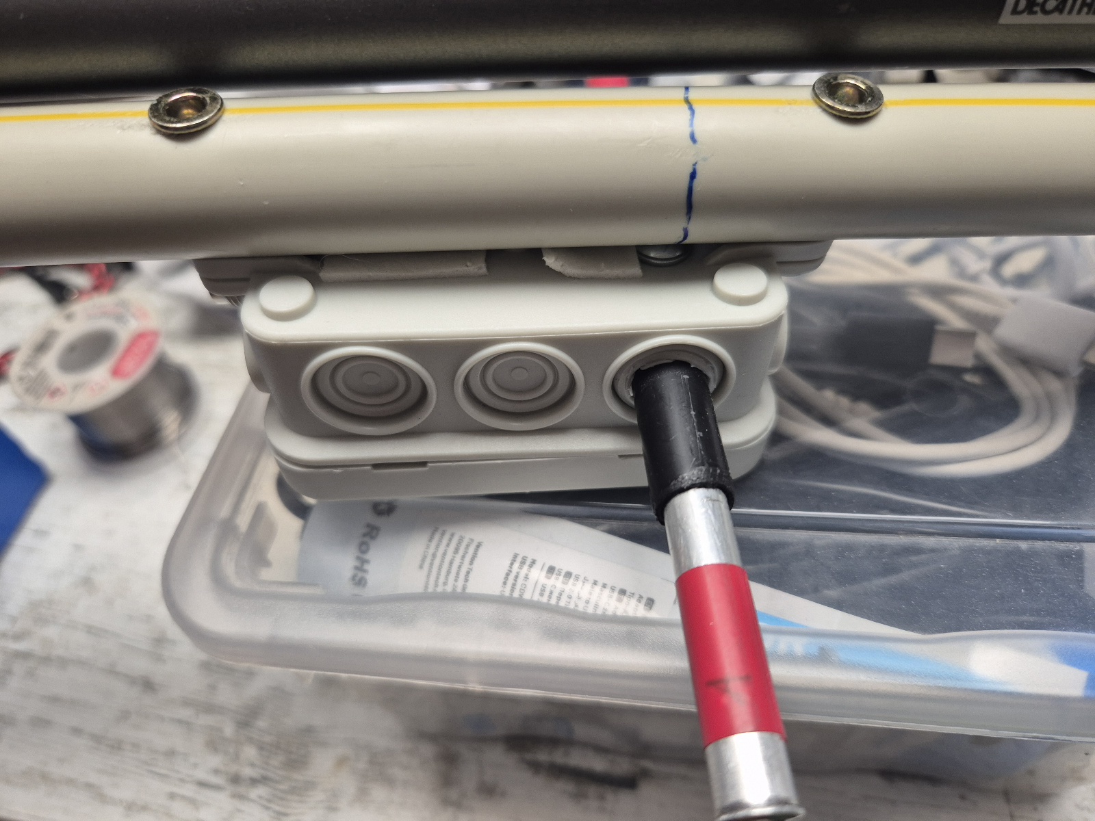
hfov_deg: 73.9
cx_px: 548
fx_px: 728
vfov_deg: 58.9
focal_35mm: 23
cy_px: 410
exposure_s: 1/182
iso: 200
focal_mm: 5.4
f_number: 1.8
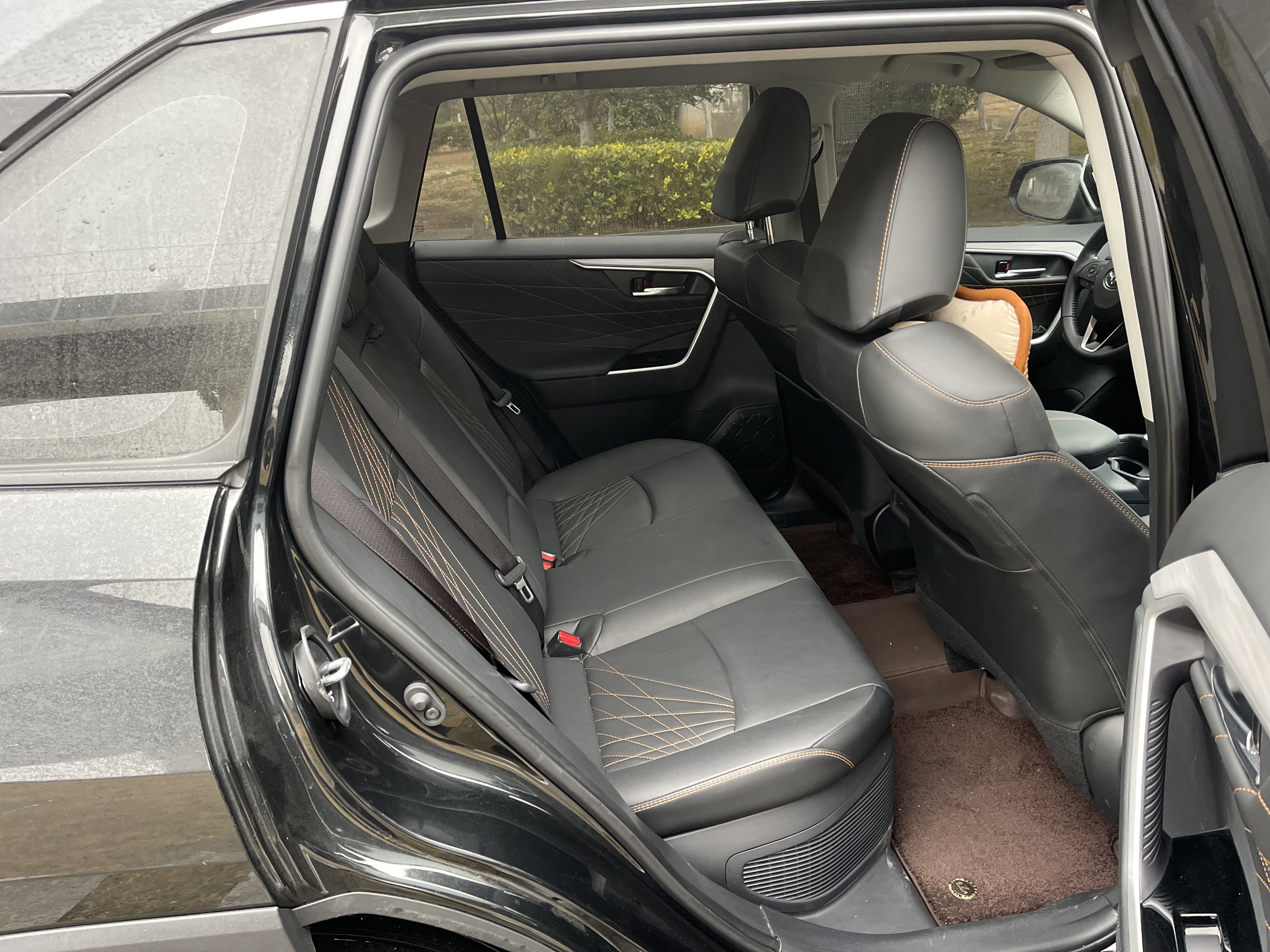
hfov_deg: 67.3
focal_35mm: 26
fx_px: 954
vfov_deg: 53.1
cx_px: 635
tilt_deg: -21.4
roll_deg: +3.7
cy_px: 476
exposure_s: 1/60
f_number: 1.6
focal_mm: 5.1
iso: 400
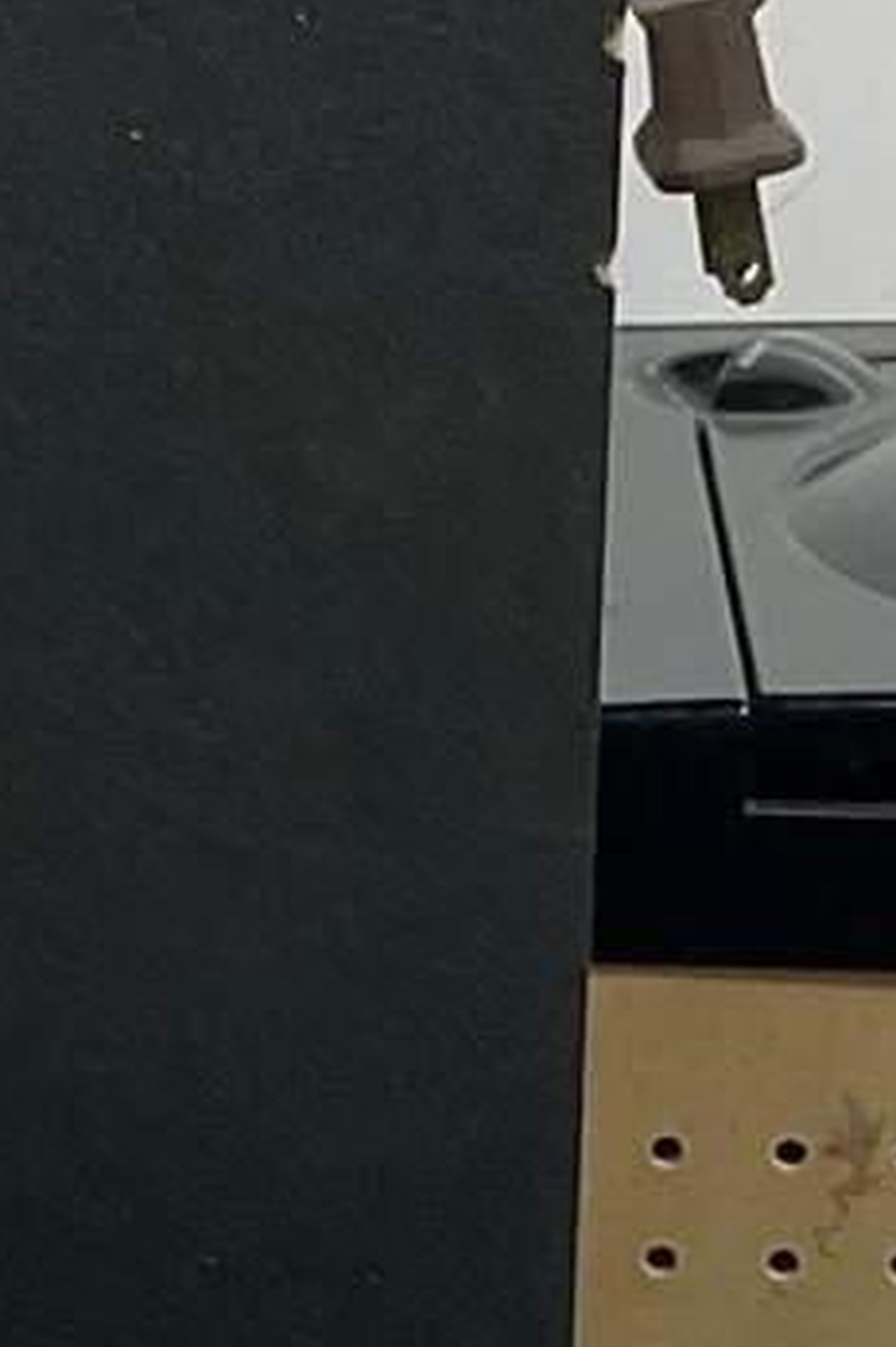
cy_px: 1592
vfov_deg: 11.6
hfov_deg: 7.9
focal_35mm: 174
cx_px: 508
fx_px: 6502
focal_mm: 3
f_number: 1.8
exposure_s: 1/120
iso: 50
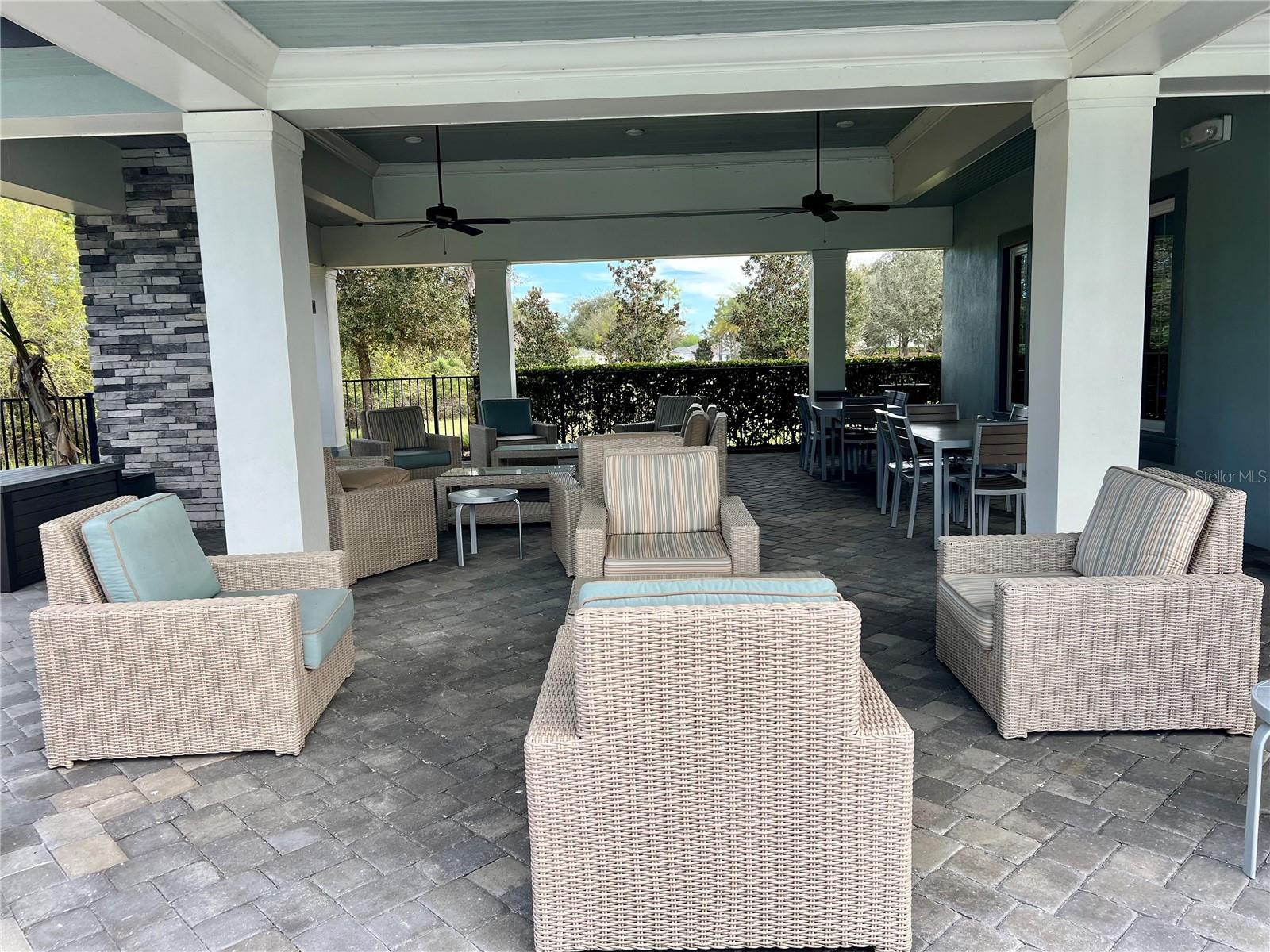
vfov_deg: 53.1
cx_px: 635
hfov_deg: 67.3
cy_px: 476
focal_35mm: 26
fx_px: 954
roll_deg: +2.4
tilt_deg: -7.2
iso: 50
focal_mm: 5.7
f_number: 1.5
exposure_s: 1/753
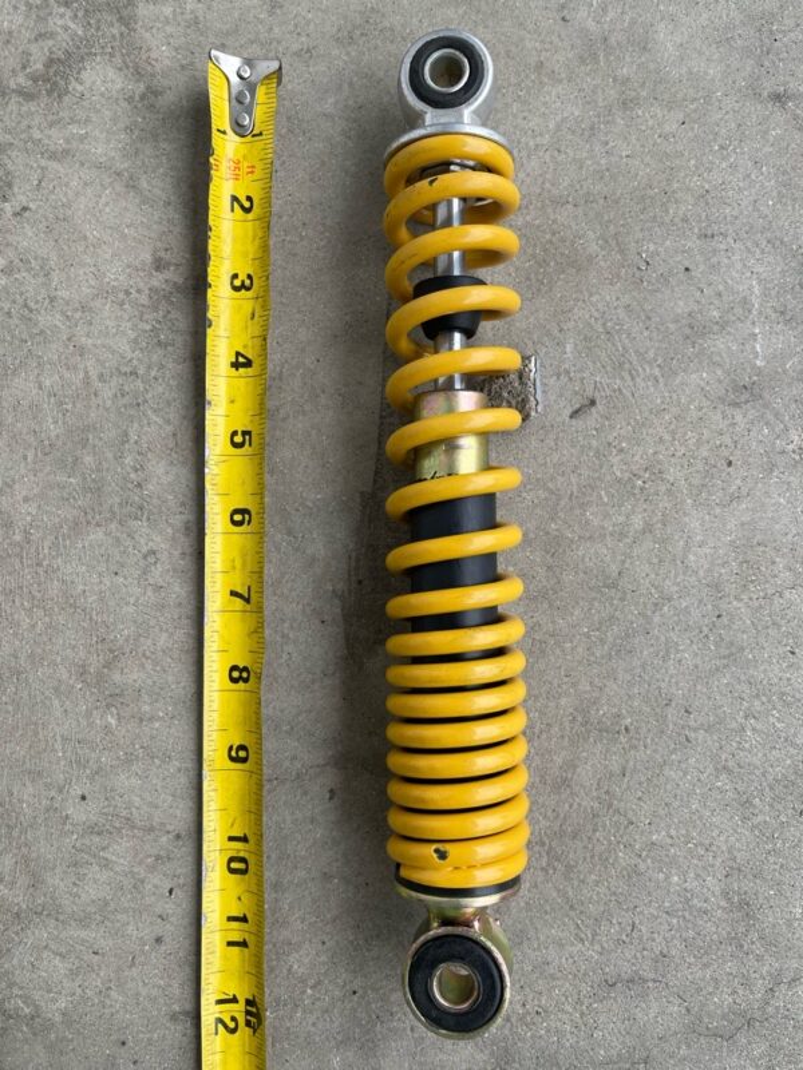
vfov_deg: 67.3
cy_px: 535
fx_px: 804
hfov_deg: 53.1
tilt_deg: -86.1
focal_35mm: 26
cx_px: 402
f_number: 1.6
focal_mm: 5.1
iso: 32
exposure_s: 1/273
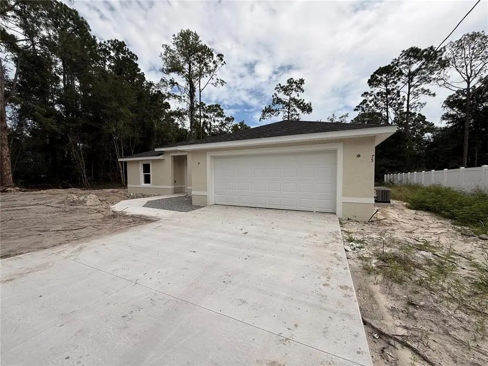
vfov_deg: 85.7
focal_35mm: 14
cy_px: 183
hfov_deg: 102.1
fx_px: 197
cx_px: 244
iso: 50
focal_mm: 2.22
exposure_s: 1/3125
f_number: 2.2
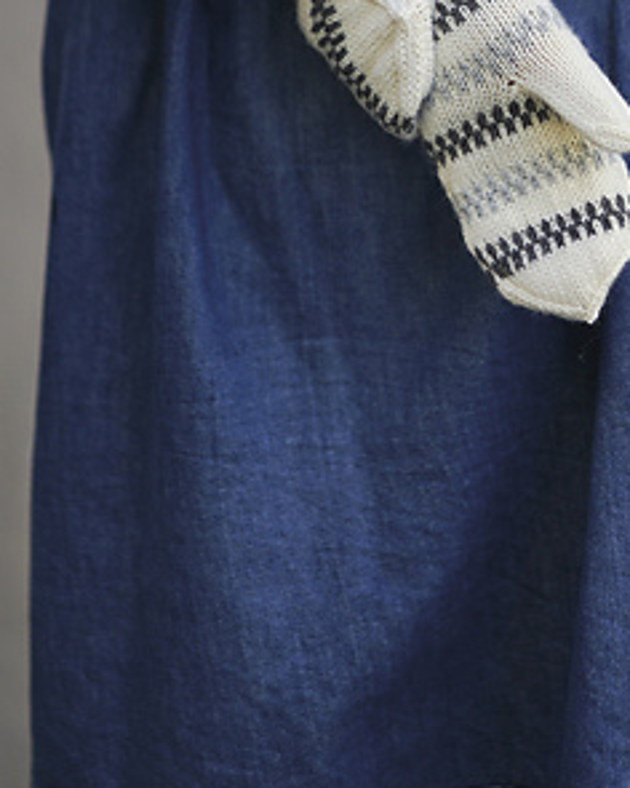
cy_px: 85
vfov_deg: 11.1
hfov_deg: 8.9
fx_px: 4032
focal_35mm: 173
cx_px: 420
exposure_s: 1/1000
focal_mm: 85
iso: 100
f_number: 1.4
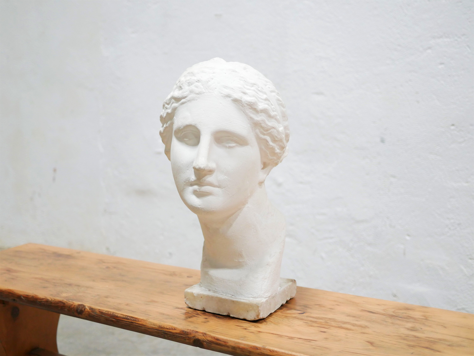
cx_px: 237
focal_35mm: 40
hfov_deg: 46.8
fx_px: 548
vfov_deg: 36.0
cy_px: 178
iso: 1250
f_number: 1.7
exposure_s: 1/60
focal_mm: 20
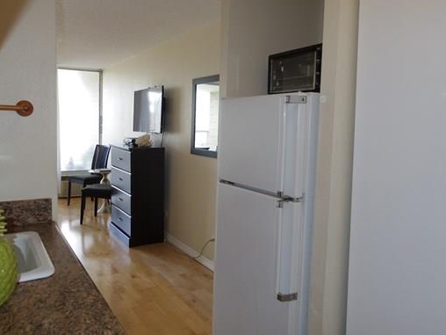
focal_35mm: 29
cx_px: 210
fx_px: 374
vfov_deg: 48.1
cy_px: 146
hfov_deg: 61.6
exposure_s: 1/60
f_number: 2.8
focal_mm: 5
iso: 100
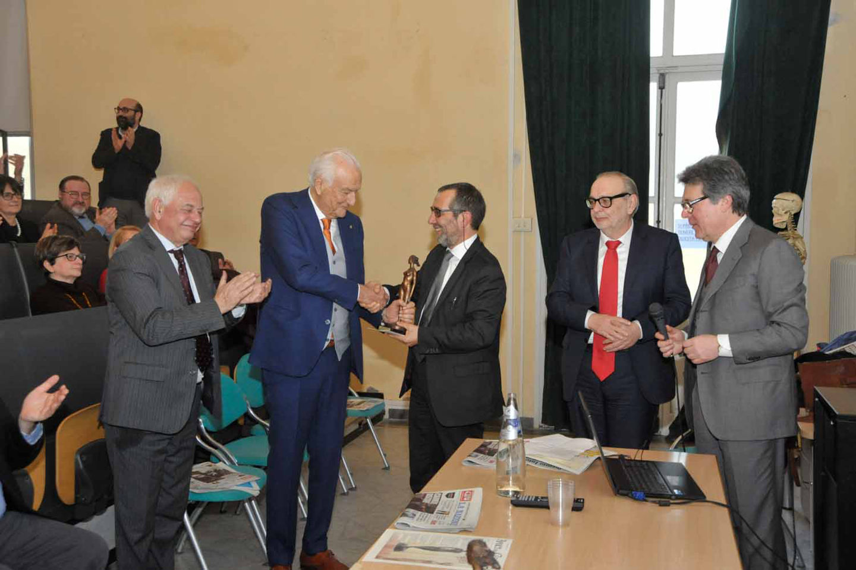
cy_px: 285
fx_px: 951
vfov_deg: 33.4
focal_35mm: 40
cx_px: 428
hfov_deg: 48.5
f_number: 9
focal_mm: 40
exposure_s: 1/60
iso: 2500
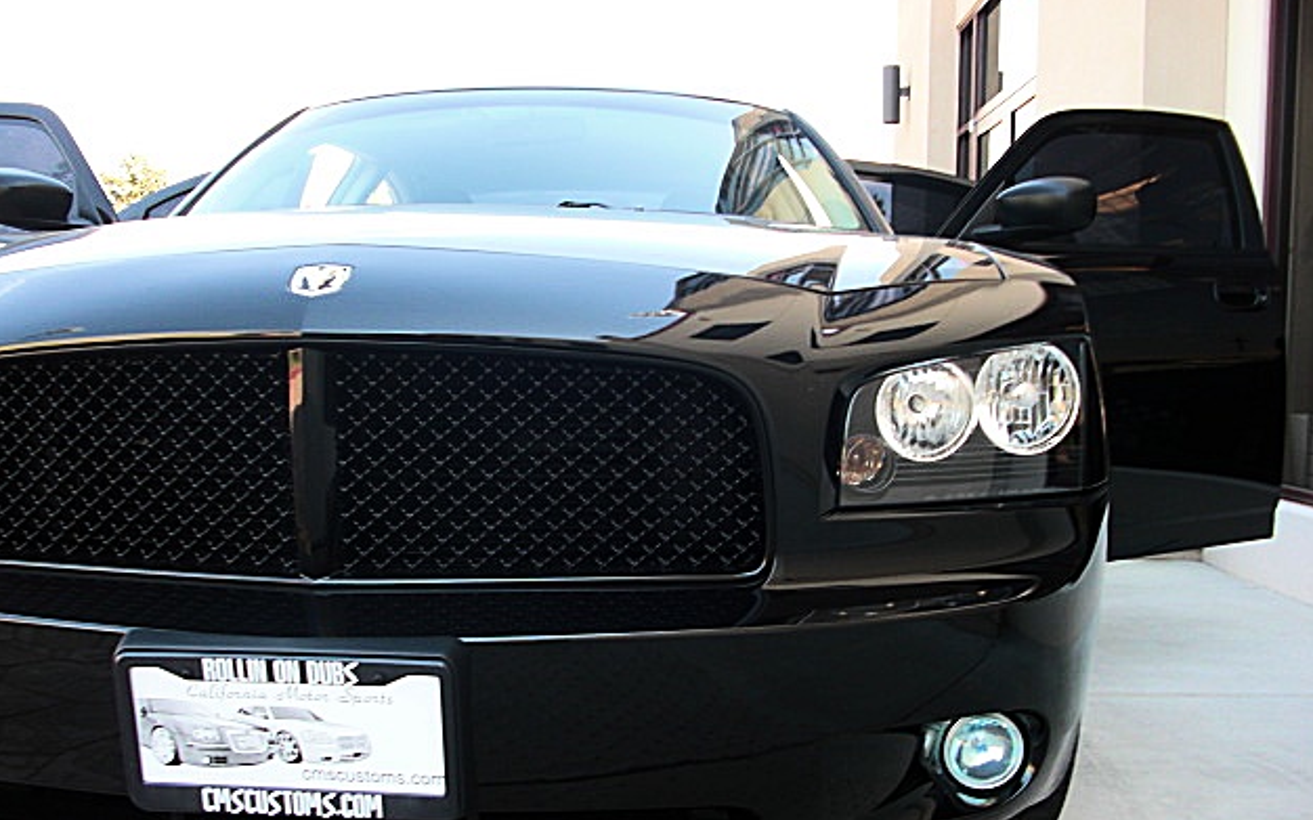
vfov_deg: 32.7
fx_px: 1395
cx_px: 663
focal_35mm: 39
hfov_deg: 50.4
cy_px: 455
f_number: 2.8
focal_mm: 6.3
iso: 50
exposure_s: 1/80
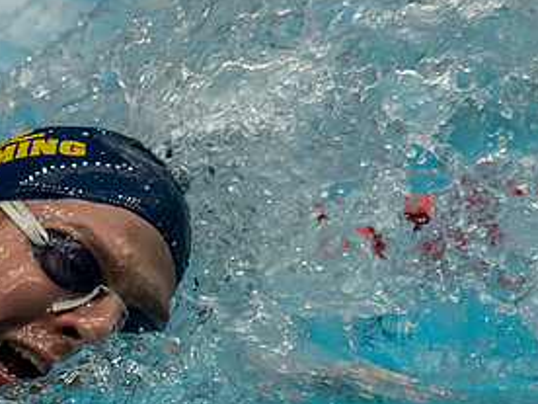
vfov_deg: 1.8
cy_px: 493
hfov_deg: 2.3
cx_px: 94
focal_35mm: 847
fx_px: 13164
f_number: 2.8
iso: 1600
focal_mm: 125
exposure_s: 1/1000
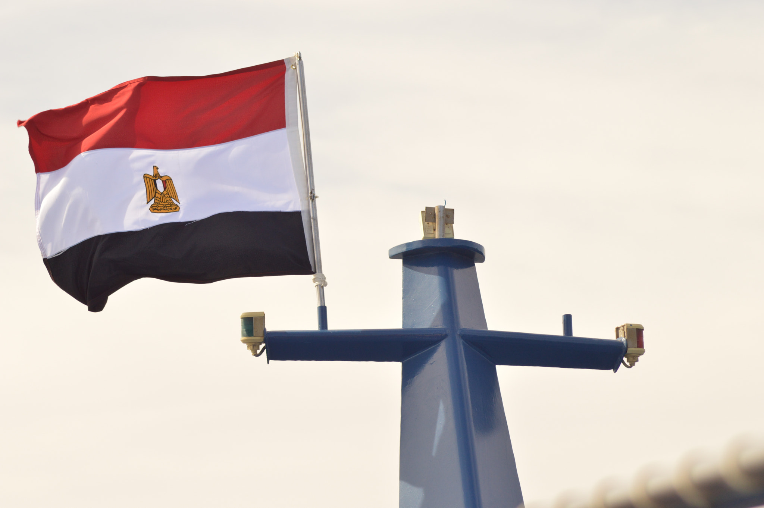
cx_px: 382
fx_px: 4294
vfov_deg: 6.8
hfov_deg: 10.2
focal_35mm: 202
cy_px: 254
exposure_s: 1/1000
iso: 400
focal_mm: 135
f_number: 6.3
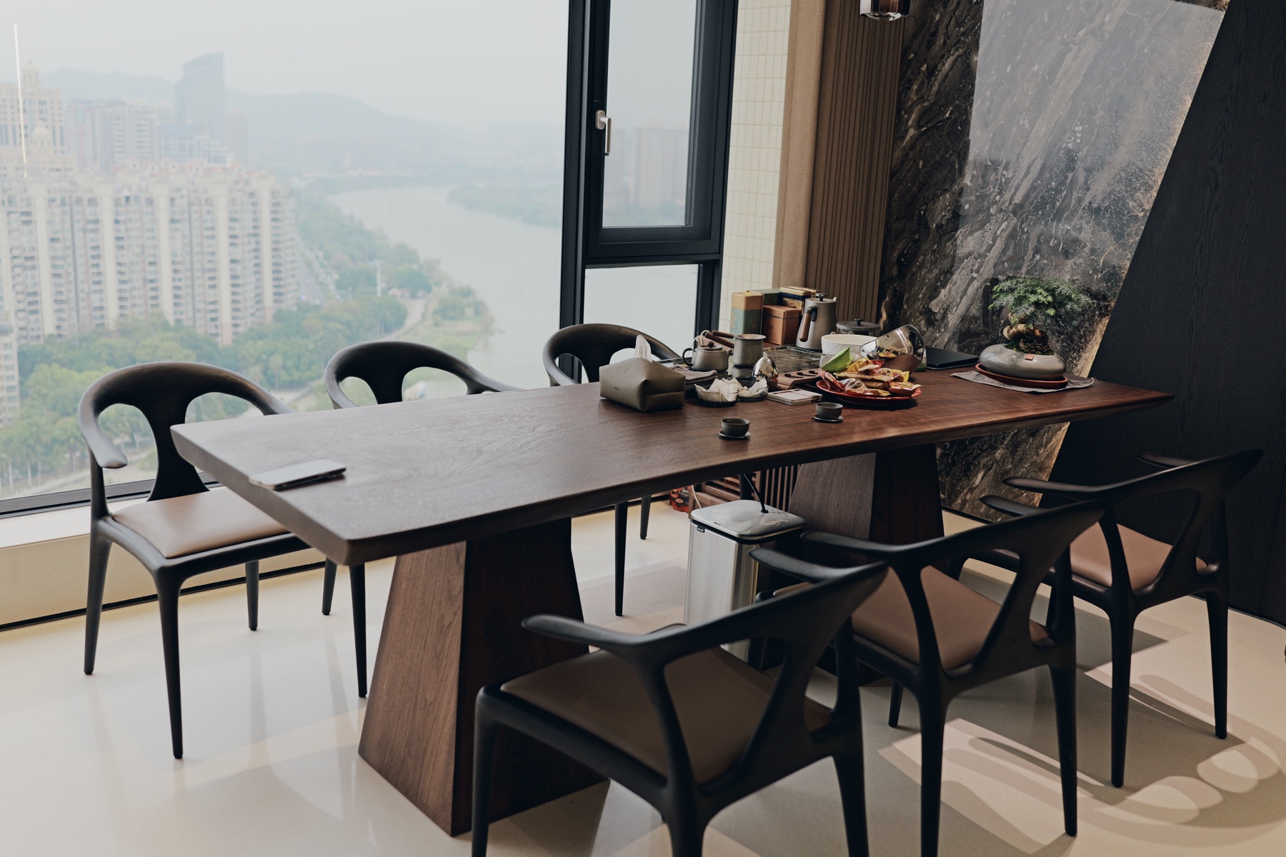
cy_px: 428
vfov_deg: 37.9
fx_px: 1250
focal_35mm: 35
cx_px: 643
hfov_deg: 54.4
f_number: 2.8
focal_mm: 35
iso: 100
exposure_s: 1/80
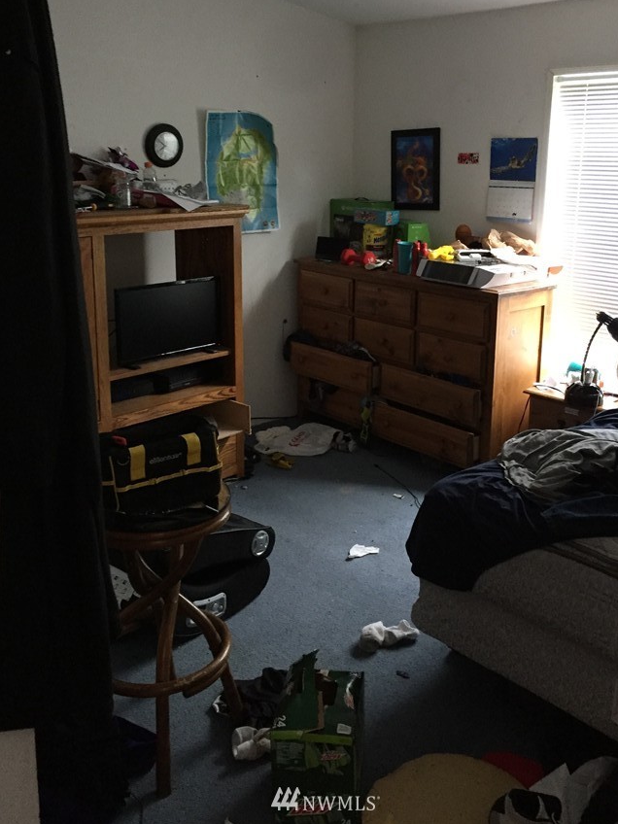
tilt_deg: -7.6
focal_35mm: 35
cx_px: 326
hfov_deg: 40.7
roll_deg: -2.1
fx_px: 833
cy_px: 338
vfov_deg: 52.3
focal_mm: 4.15
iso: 250
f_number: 2.2
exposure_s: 1/24
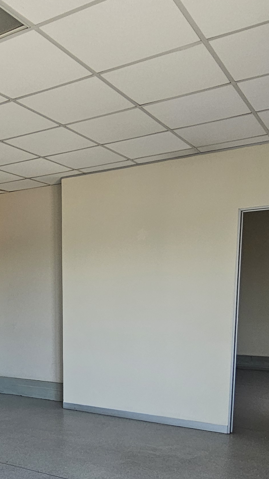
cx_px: 45
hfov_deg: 33.4
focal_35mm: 34
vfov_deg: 55.1
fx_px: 431
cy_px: 363
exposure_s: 1/100
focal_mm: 2.2
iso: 80
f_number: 2.2
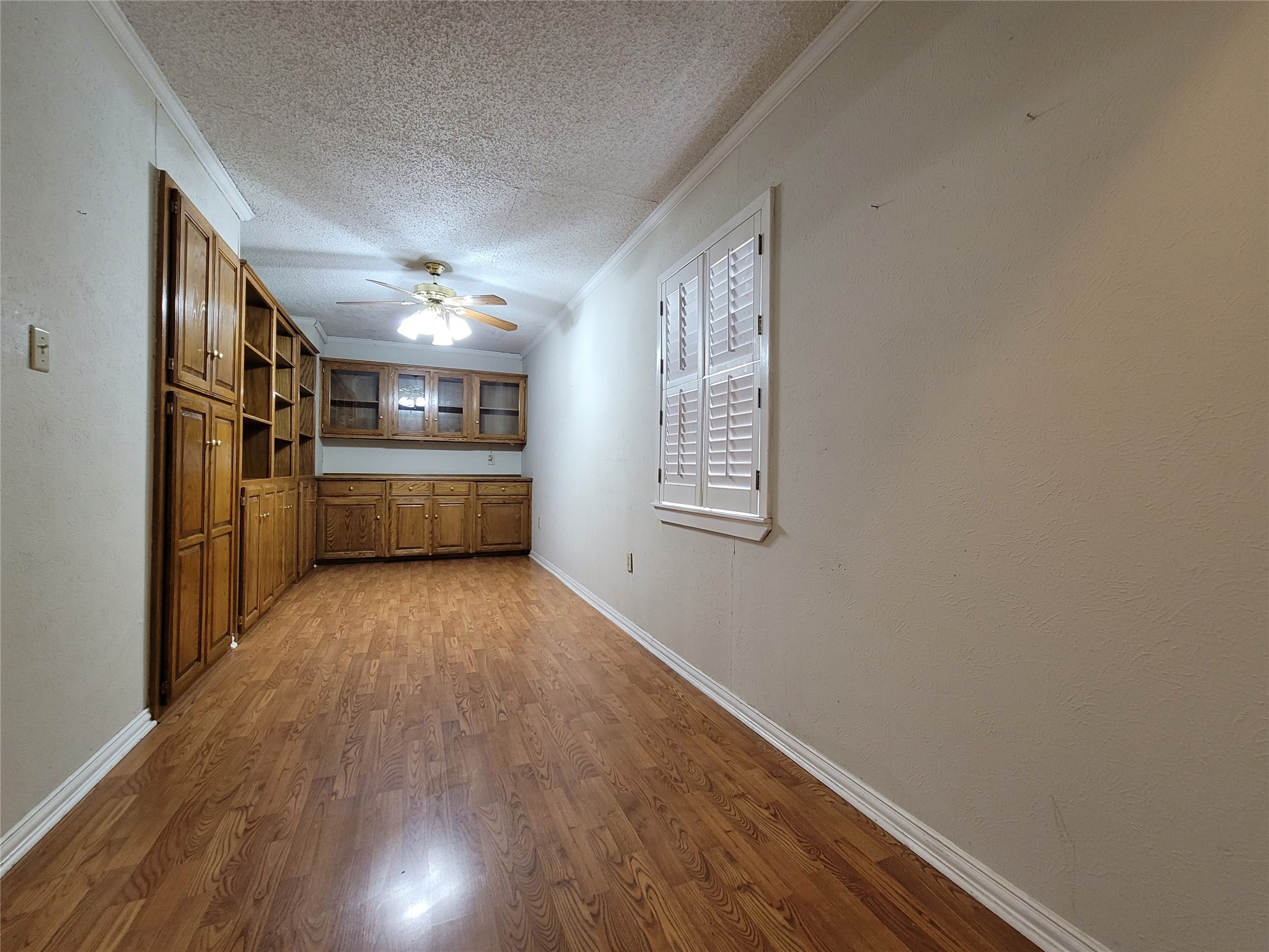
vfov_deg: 89.9
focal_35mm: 13
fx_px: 477
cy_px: 476
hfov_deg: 106.2
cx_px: 634
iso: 320
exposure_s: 1/40
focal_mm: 2.2
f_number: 2.2
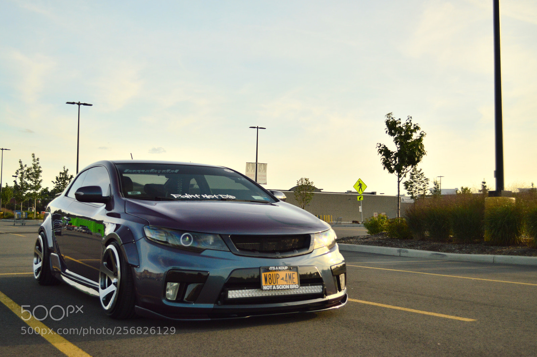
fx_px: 626
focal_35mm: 42
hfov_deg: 46.4
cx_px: 268
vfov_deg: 31.8
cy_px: 178
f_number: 5
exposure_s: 1/1250
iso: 400
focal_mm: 28
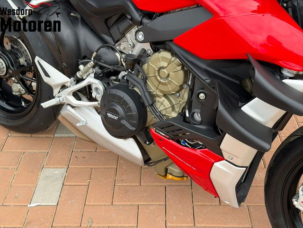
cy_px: 114
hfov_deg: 39.7
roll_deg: +0.3
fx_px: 420
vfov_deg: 30.3
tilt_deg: -34.0
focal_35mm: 48
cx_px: 152
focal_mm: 6.76
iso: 64
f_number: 1.78
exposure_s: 1/906
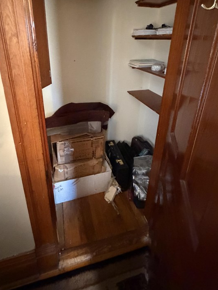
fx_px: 159
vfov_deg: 81.5
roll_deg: -0.5
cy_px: 95
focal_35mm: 19
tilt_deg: -18.4
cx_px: 98
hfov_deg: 68.5
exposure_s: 1/37
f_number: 2.2
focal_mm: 2.22
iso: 1600
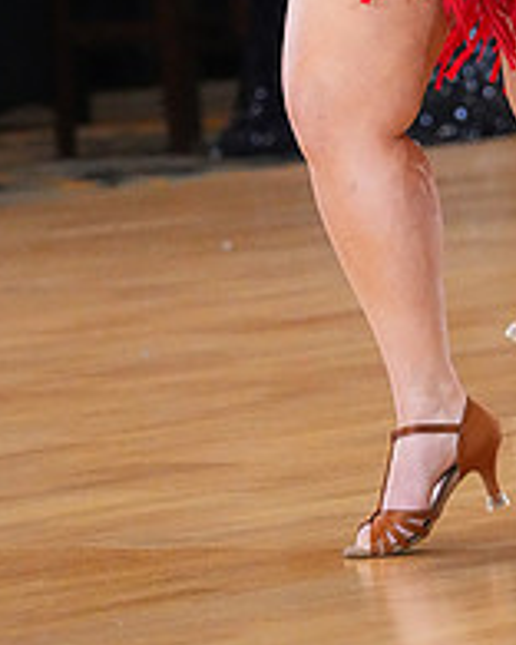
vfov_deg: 4.3
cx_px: 498
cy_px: -298
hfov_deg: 3.5
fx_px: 8457
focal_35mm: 443
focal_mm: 159
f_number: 5
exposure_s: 1/400
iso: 12800
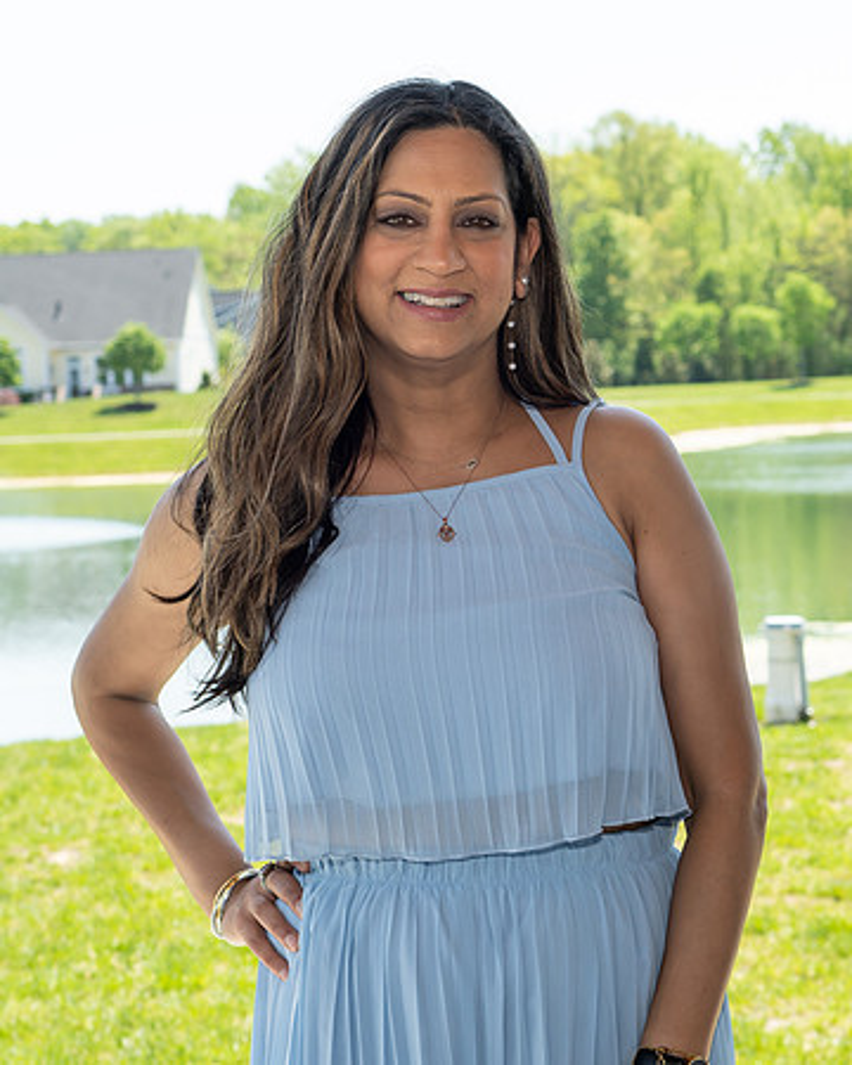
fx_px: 2778
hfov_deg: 17.4
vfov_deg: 21.7
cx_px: 518
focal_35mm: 88
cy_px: 494
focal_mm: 38
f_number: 5
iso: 100
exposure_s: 1/250
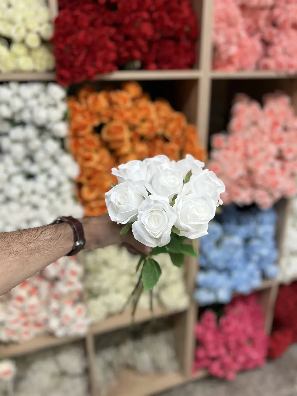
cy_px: 198
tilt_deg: -21.5
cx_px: 148
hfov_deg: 53.1
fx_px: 297
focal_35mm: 26
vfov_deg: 67.3
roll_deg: +1.3
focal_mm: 5.7
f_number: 1.5
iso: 32
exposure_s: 1/100
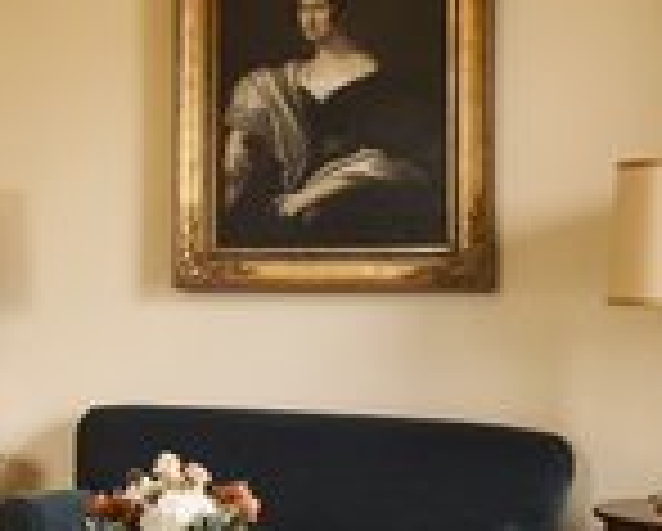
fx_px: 1687
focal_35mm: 86
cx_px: -221
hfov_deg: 20.2
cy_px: 270
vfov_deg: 17.9
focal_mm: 33.8
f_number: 16
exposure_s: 1
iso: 400
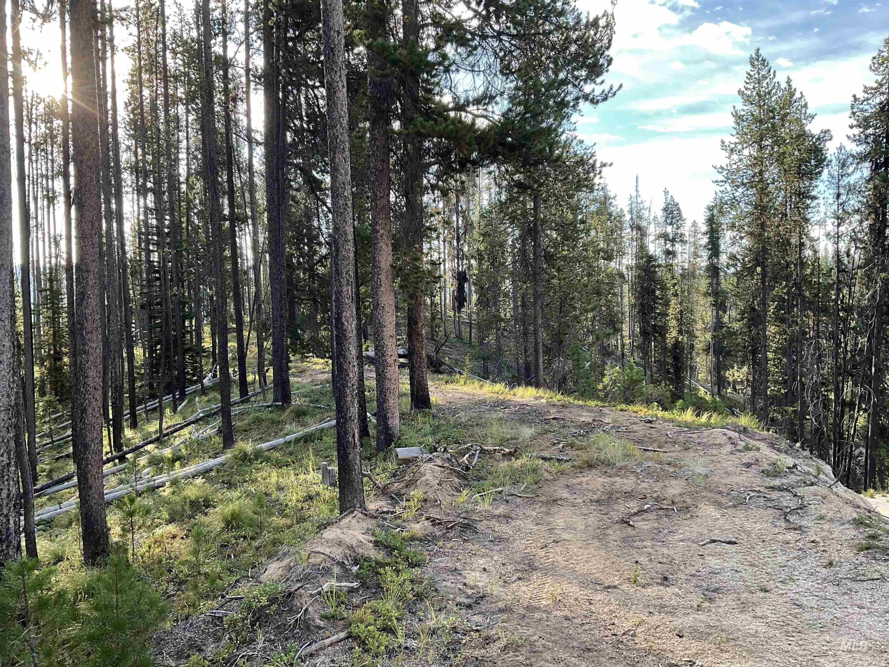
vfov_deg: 48.2
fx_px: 745
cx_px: 444
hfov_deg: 61.7
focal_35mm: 29
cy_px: 334
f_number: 1.8
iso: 16
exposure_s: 1/145
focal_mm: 3
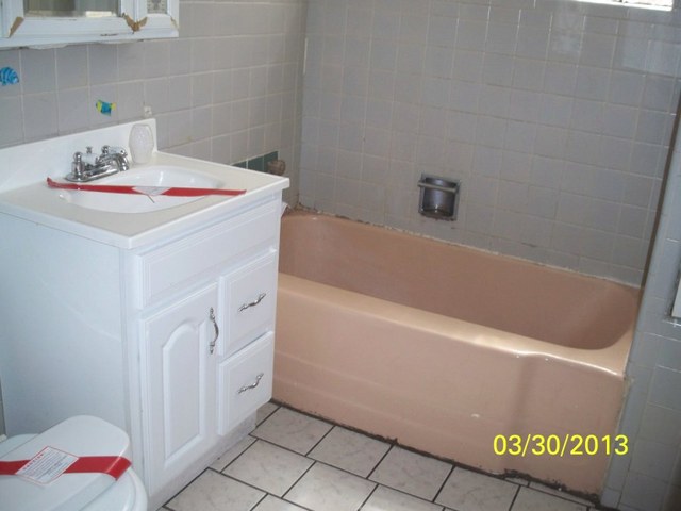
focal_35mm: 37
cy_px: 256
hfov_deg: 50.1
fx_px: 728
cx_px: 340
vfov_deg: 38.7
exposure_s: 1/30
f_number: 3.4
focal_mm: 7.9
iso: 200
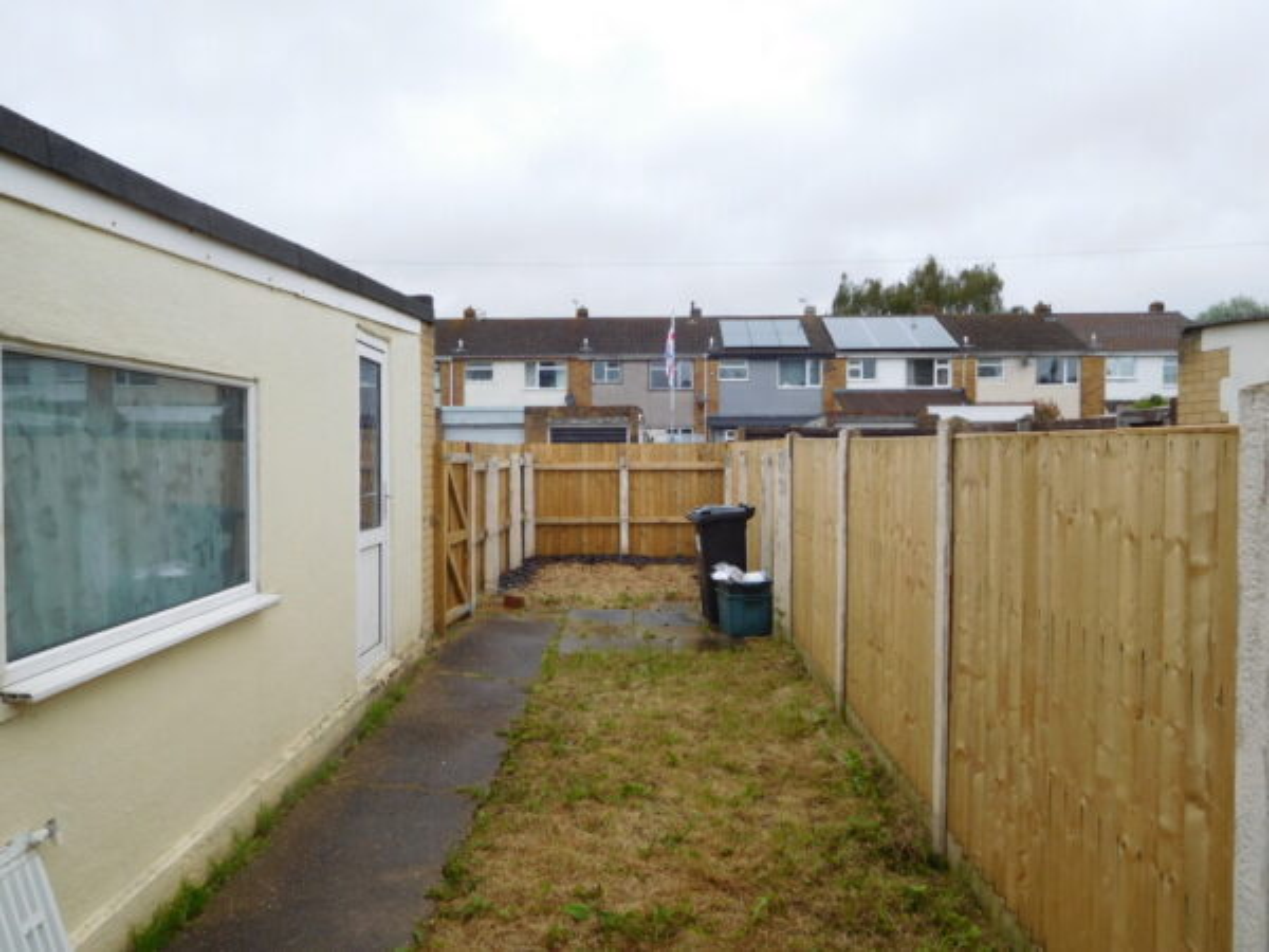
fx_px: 916
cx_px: 634
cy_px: 476
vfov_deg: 54.9
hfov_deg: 69.4
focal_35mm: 25
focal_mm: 4.5
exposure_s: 1/500
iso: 125
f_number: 3.4
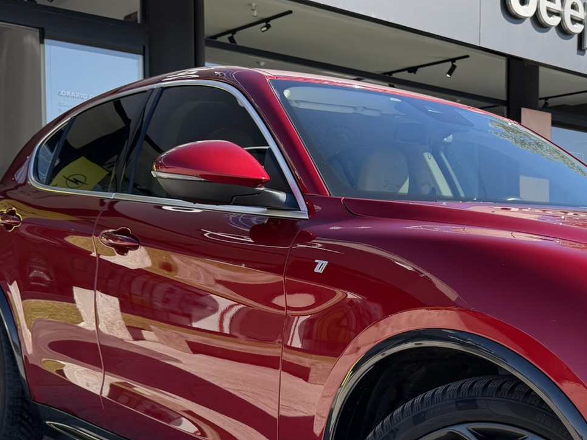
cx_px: 506
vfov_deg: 28.3
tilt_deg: -3.3
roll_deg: -0.6
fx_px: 865
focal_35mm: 51
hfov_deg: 35.7
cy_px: 309
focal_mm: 6.76
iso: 80
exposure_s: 1/1949
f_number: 1.78
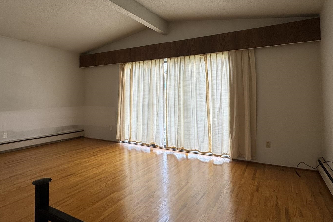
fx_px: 204
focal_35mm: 22
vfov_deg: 56.8
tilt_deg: +2.9
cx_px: 159
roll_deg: +0.3
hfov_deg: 78.5
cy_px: 88
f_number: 2.2
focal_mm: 2.22
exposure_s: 1/99
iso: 64
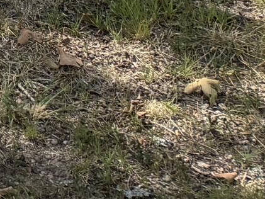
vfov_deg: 7.4
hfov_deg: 8.7
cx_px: -622
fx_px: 1309
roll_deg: -0.1
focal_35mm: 171
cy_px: -457
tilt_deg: -5.0
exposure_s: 1/3425
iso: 100
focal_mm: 6.76
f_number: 1.78
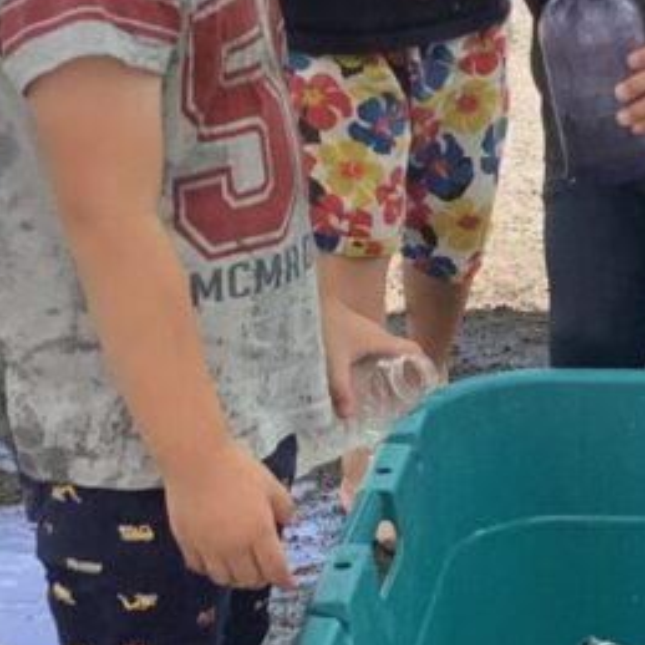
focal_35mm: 127
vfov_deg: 13.7
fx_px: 2677
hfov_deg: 13.4
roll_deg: +0.3
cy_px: 321
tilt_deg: -19.1
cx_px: 774
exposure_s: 1/395
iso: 25
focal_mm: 3.3
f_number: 2.4
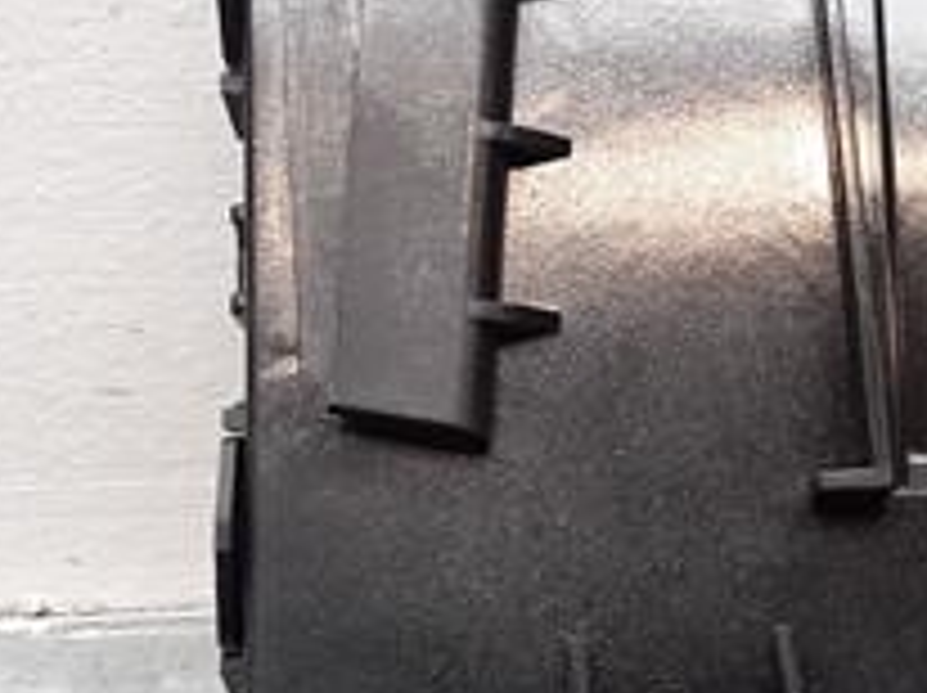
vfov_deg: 16.9
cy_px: 382
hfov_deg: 21.0
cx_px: 1116
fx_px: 2327
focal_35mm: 87
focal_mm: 2.91
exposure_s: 1/50
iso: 64
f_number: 1.9
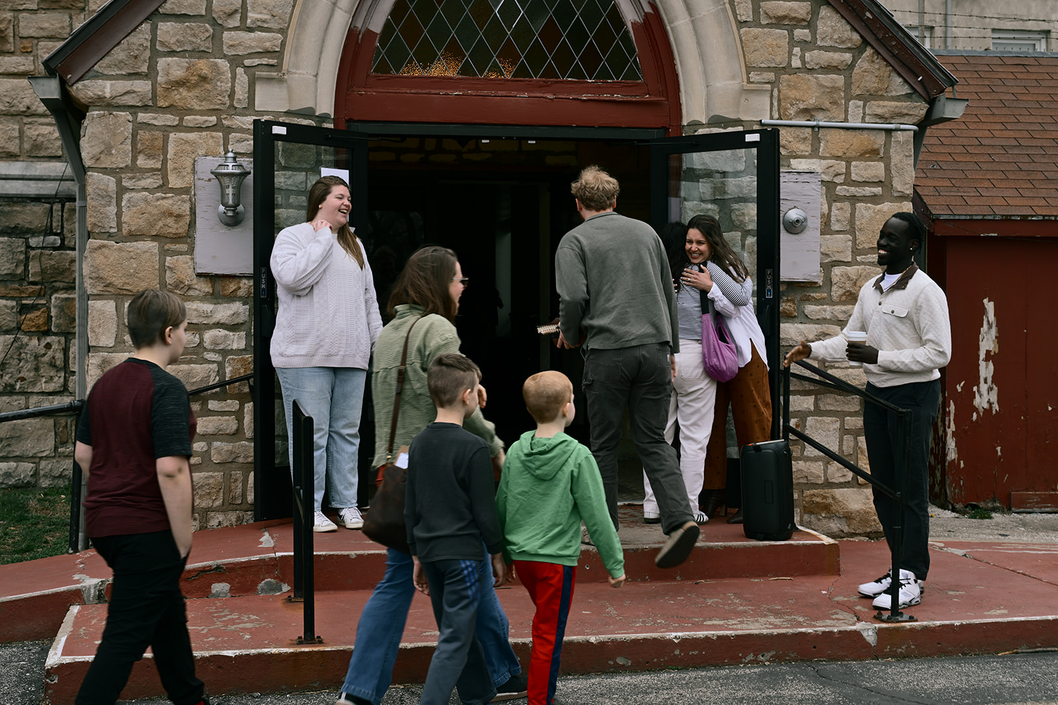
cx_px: 529
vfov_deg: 25.1
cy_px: 352
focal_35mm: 54
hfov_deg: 36.9
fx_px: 1587
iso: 160
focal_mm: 54
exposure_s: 1/100
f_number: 7.1
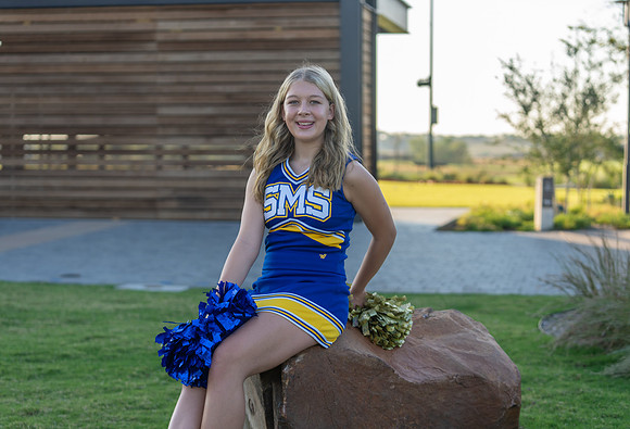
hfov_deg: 27.1
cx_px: 300
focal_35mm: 74
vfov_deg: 18.6
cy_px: 209
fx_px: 1307
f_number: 3.2
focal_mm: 70
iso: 125
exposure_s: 1/400
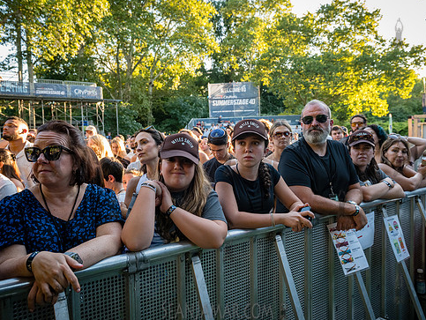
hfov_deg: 59.9
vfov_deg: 46.9
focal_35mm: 30
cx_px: 228
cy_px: 161
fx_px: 369
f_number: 5
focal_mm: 26
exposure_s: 1/400
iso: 2000
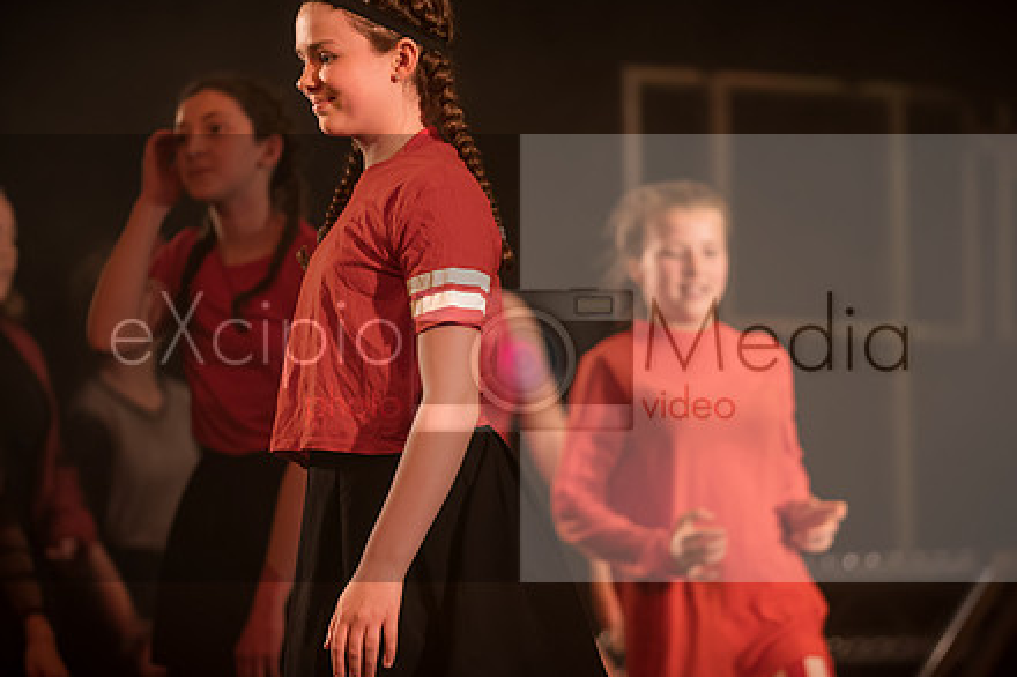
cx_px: 536
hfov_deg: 7.9
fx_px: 7370
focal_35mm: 261
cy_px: 342
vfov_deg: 5.3
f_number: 2.8
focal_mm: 173
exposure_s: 1/200
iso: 1000
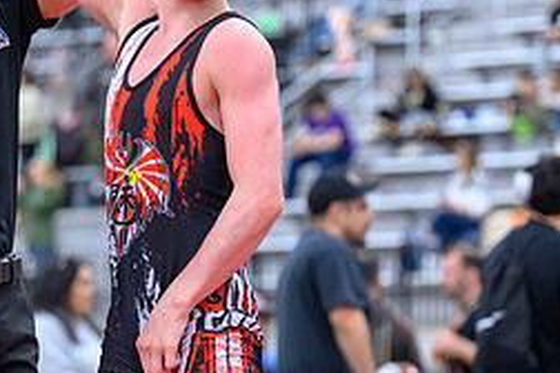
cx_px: 190
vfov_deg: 5.1
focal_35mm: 267
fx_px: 4153
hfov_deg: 7.7
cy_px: 255
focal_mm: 93
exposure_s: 1/800
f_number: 2.8
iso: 3200
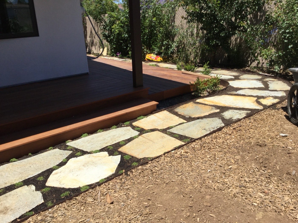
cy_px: 112
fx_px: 267
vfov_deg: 45.4
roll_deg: +1.1
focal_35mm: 31
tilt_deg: -20.7
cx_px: 149
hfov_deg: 58.4
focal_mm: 3.3
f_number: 2.4
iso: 25
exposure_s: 1/1567
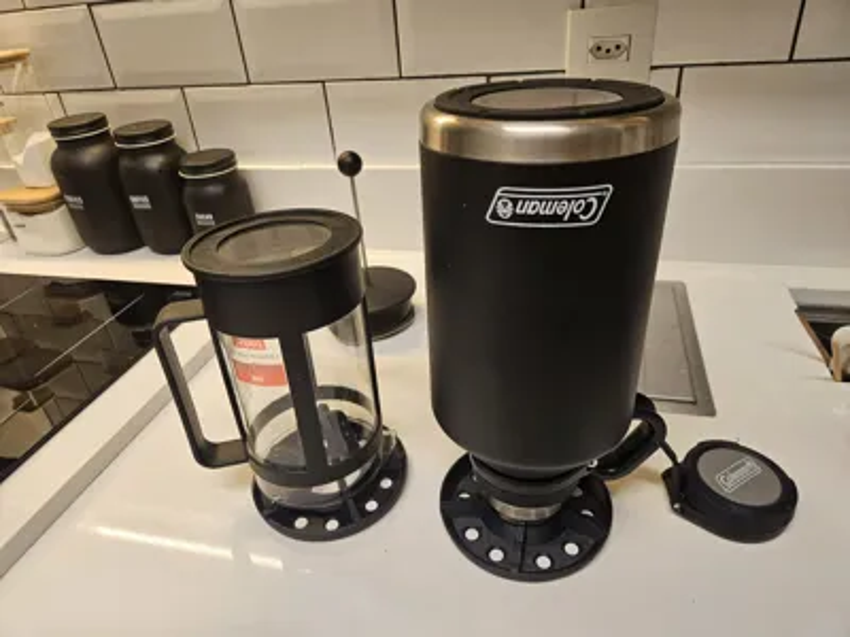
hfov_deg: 73.9
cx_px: 425
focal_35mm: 23
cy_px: 318
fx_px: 565
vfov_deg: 58.9
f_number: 1.8
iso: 320
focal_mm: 5.4
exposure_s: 1/120
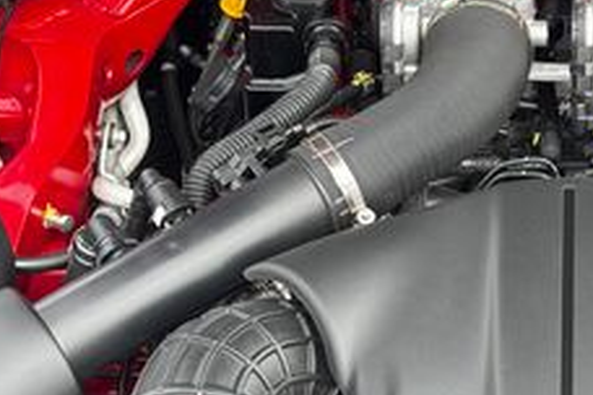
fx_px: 2306
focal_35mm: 140
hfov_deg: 14.5
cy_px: 216
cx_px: 541
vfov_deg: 9.8
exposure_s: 1/75
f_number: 1.78
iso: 100
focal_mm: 6.76
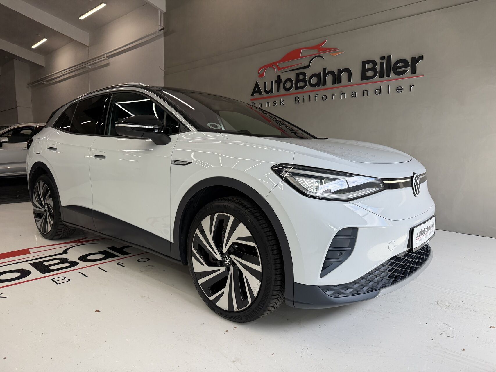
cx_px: 248
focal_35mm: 24
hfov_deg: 71.6
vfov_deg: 56.8
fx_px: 344
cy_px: 186
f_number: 1.78
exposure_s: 1/351
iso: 80
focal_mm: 6.76
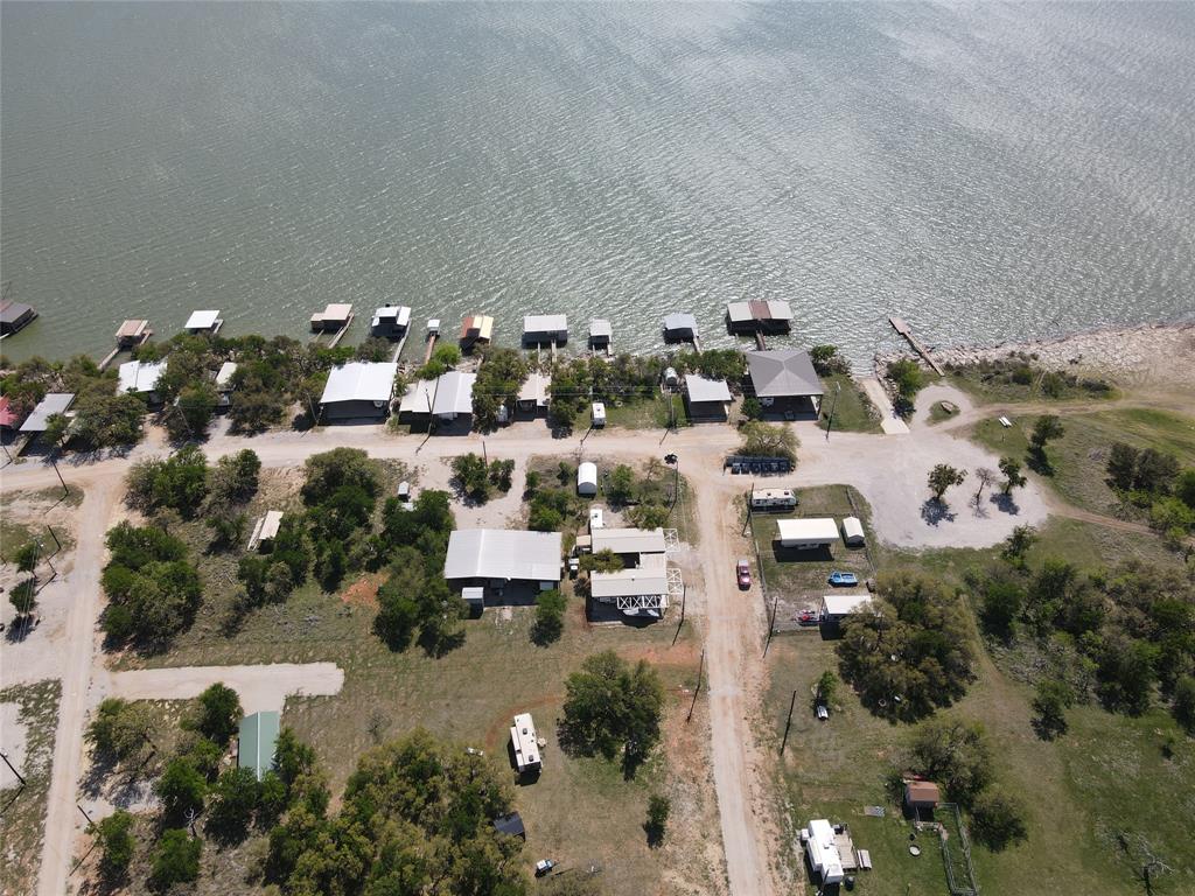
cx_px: 598
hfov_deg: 71.6
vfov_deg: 56.8
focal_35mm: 24
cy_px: 448
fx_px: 829
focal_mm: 4.5
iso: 100
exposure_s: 1/725
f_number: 2.8
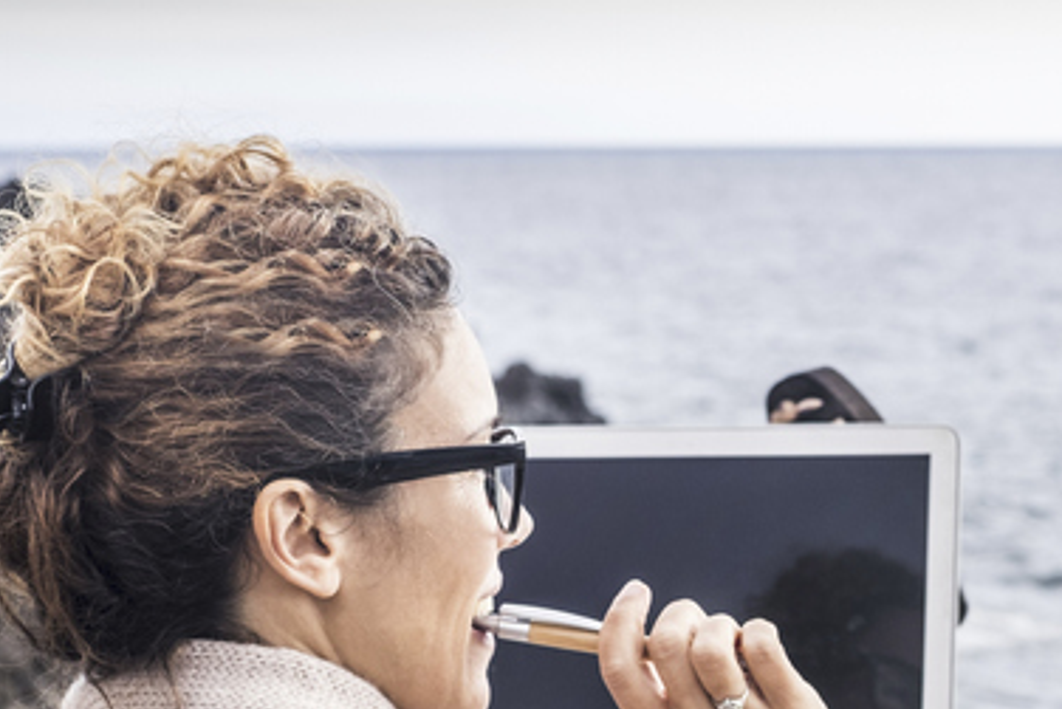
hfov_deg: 20.0
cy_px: 510
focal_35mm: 102
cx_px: 636
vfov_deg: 13.4
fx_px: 3010
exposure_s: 1/500
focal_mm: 35
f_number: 4.5
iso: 200
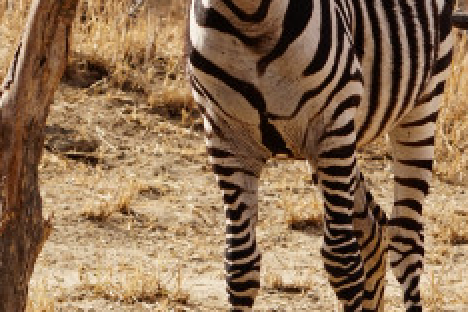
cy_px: 49
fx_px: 6538
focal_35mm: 503
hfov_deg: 4.1
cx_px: 526
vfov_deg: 2.7
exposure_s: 1/200
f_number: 9
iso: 100
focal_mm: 98
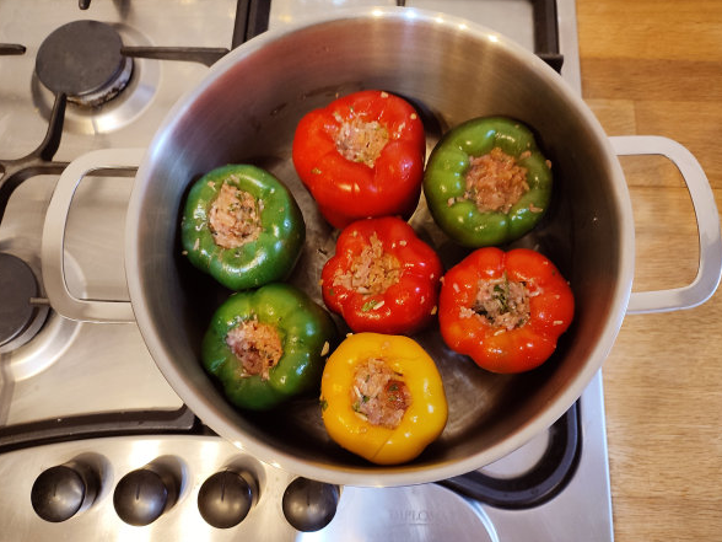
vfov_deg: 53.1
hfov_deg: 67.3
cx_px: 367
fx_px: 542
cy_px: 275
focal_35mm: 26
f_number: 1.9
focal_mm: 6.04
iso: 370
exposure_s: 1/20
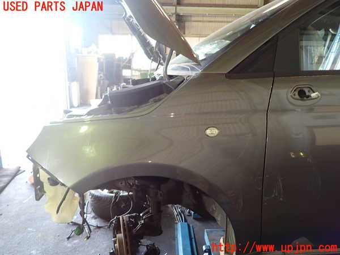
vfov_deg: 54.9
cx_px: 170
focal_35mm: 25
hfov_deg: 69.4
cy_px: 128
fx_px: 246
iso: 200
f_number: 2
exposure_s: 1/30
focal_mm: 4.5
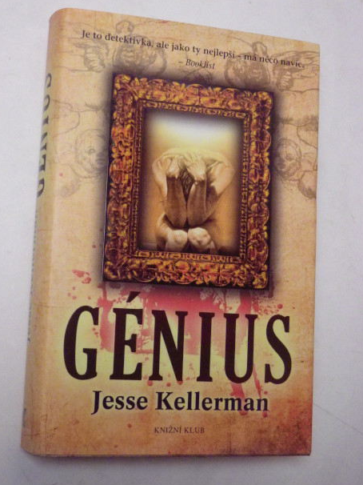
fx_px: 728
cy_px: 240
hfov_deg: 28.0
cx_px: 175
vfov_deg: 36.8
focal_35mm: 52
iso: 640
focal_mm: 8.7
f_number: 4.2
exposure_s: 1/60
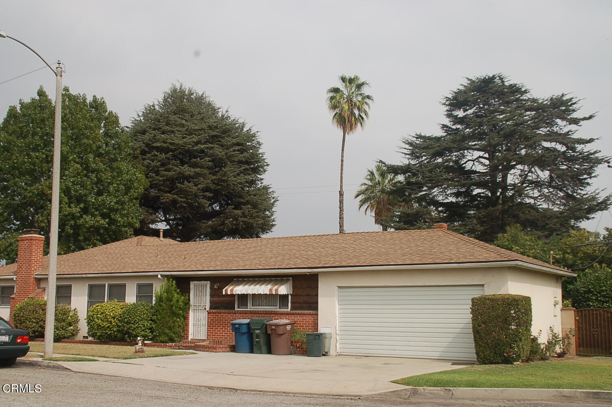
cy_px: 204
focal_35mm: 42
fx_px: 713
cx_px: 306
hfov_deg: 46.4
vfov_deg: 31.8
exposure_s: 1/400
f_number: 10
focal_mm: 28
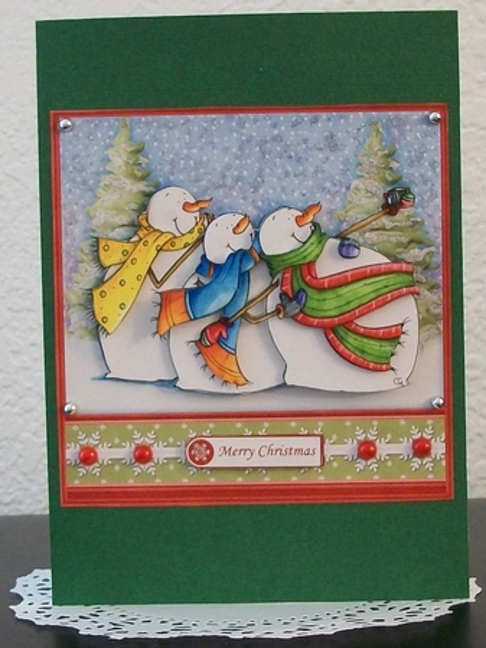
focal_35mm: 32
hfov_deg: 44.1
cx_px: 243
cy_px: 324
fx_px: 600
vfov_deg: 56.8
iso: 163
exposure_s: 1/8
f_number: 2.9
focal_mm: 5.7
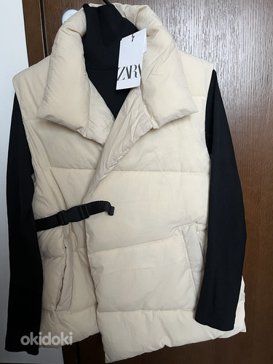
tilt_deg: -12.0
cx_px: 136
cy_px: 182
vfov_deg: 67.3
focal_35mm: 26
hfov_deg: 53.1
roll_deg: +3.2
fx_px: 273
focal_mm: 5.1
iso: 400
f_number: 1.6
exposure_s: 1/60
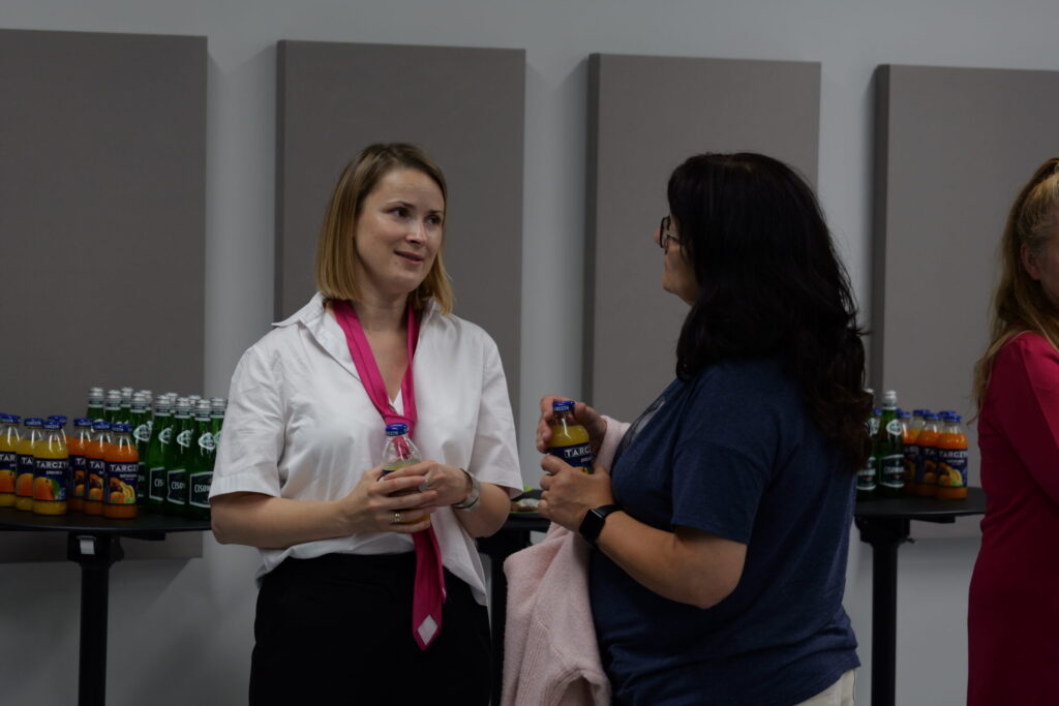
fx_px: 3089
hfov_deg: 19.5
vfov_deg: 13.0
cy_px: 353
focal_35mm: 105
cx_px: 530
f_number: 4
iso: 320
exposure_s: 1/50
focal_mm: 105
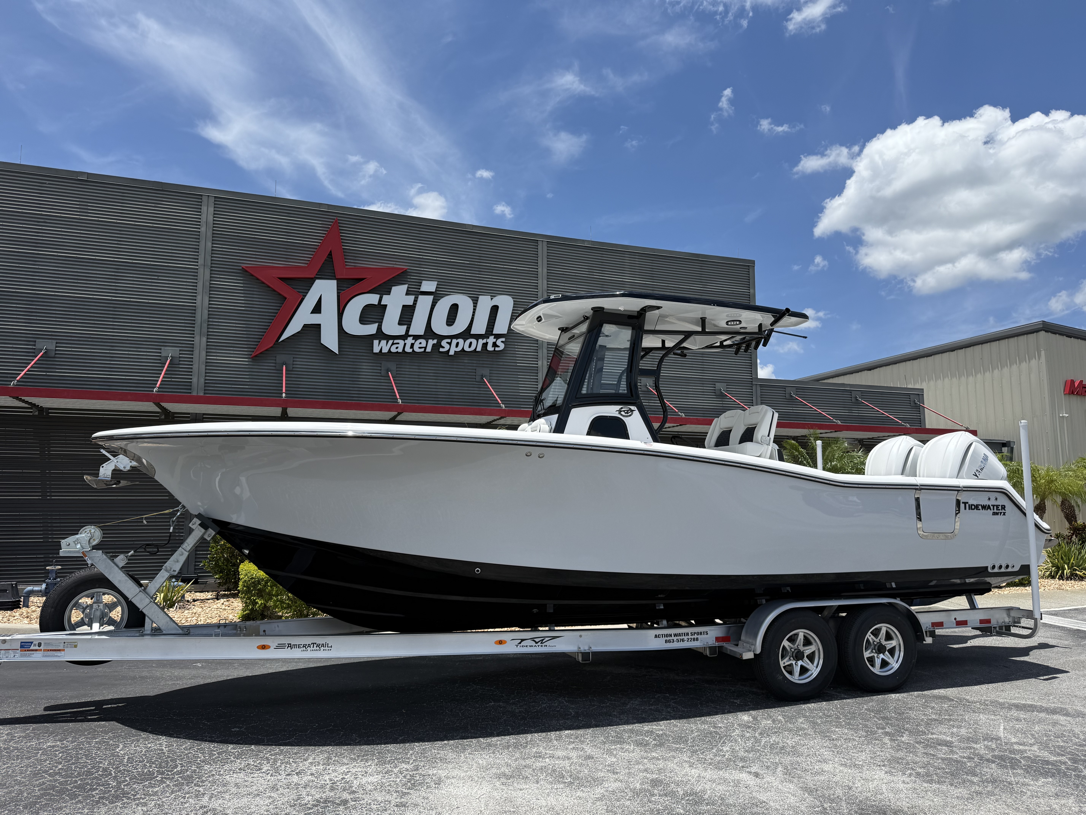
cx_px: 543
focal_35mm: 24
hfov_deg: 71.6
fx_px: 753
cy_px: 408
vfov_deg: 56.8
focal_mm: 6.76
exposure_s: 1/5319
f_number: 1.78
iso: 80
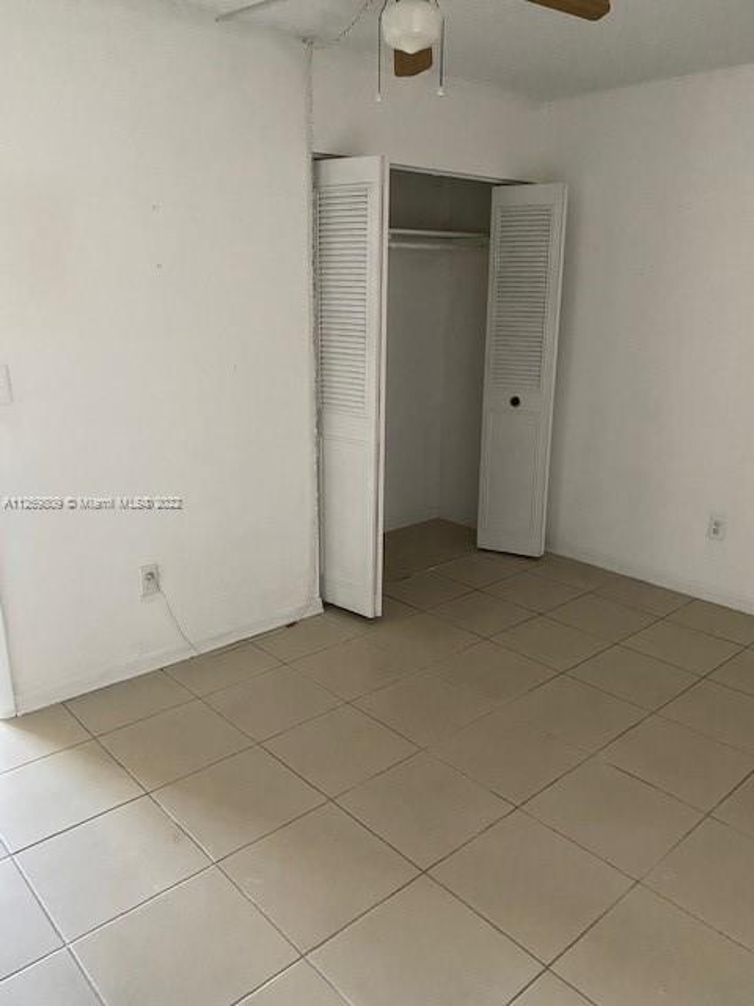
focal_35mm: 26
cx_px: 377
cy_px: 503
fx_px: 755
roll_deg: -0.4
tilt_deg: -15.8
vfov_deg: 67.3
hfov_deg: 53.1
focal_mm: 4.25
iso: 500
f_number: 1.8
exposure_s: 1/41
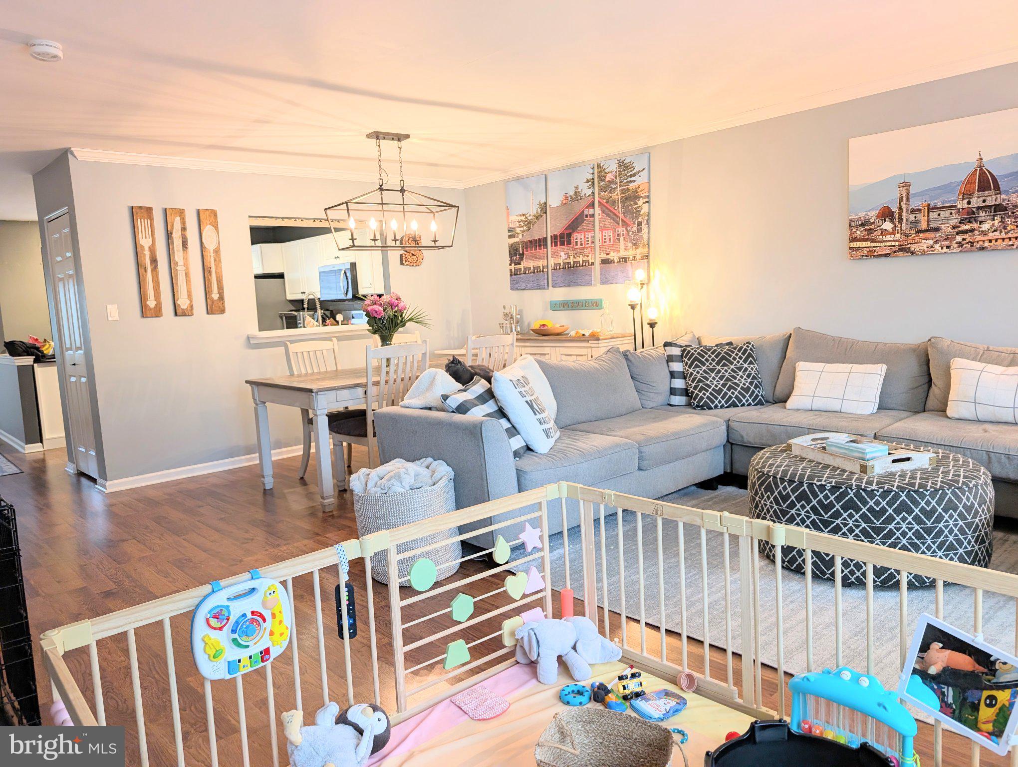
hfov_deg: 71.5
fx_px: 707
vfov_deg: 56.9
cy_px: 384
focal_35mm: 24
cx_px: 509
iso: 68
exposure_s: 1/40
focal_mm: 6.9
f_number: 1.68
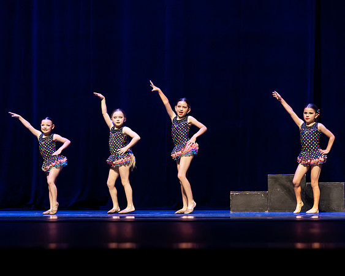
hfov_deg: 16.6
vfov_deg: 13.3
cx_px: 179
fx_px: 1182
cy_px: 145
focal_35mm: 116
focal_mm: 92
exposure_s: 1/640
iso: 3200
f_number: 2.8
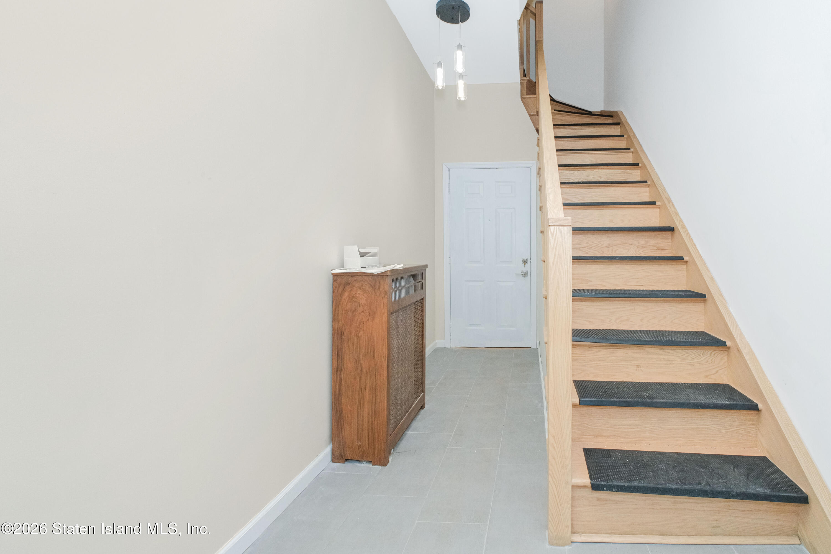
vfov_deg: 77.3
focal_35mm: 15
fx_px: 346
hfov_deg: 100.4
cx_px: 416
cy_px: 277
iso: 1600
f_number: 8
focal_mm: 10
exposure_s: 1/60
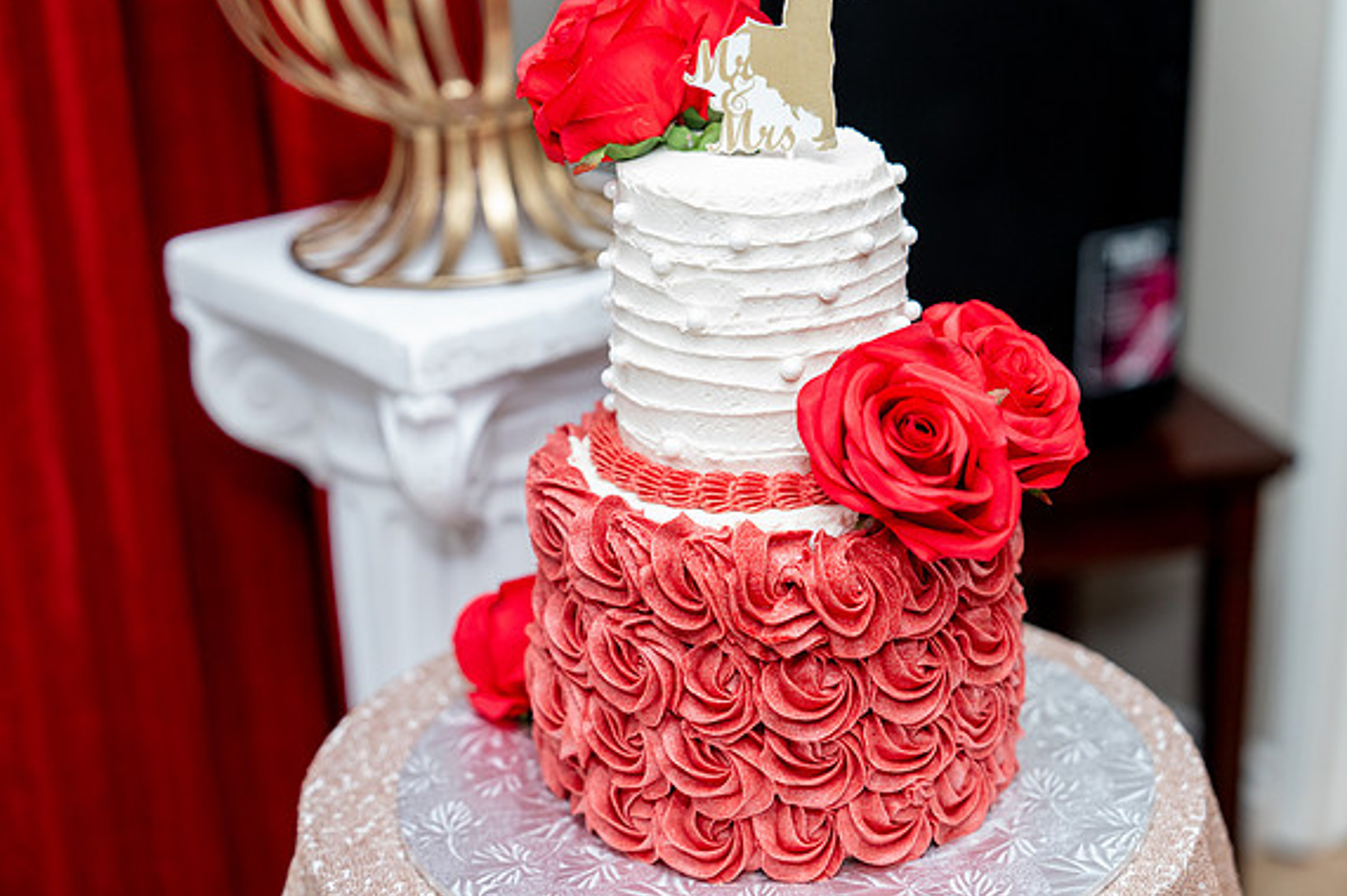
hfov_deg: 32.9
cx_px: 682
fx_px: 2281
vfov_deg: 22.2
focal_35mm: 61
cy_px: 442
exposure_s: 1/160
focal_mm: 60
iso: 1600
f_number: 2.8
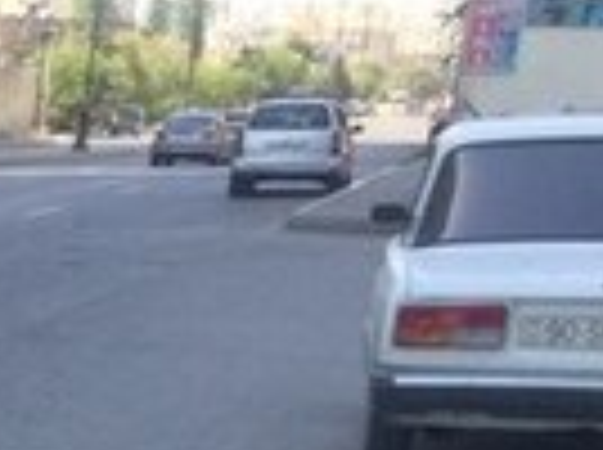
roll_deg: +1.9
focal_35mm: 143
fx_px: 2487
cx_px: -819
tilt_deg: -19.4
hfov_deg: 11.5
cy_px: 875
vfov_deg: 9.7
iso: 32
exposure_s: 1/406
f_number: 2.2
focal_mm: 4.15
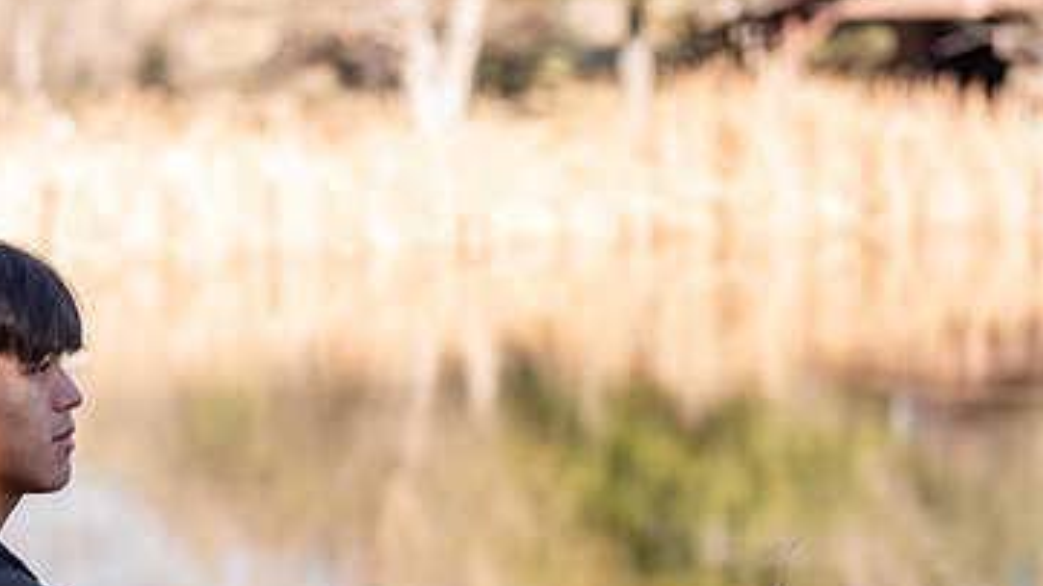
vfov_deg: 8.4
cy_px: 541
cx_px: 220
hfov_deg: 14.9
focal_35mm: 143
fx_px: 3955
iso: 31
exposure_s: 1/200
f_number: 3.2
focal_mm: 85
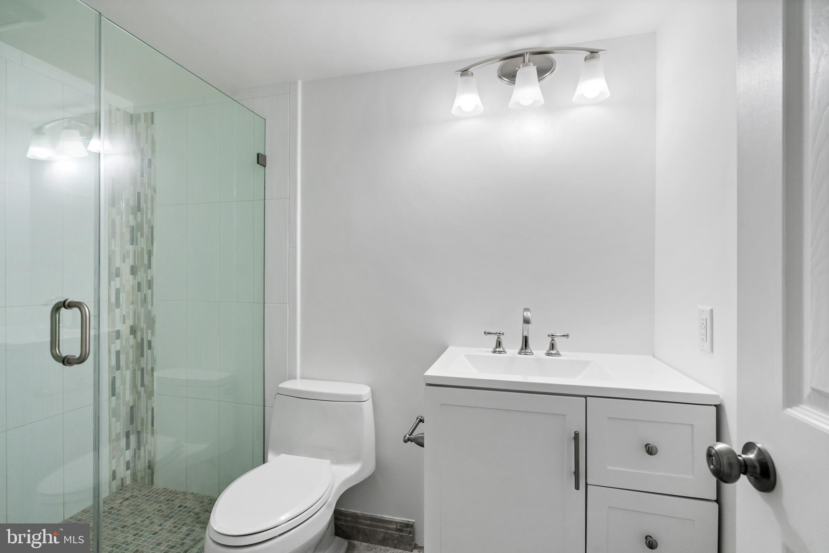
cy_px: 276
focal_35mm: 16
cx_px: 414
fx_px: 368
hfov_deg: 96.7
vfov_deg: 73.8
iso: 800
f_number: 9
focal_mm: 16
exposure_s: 1/60
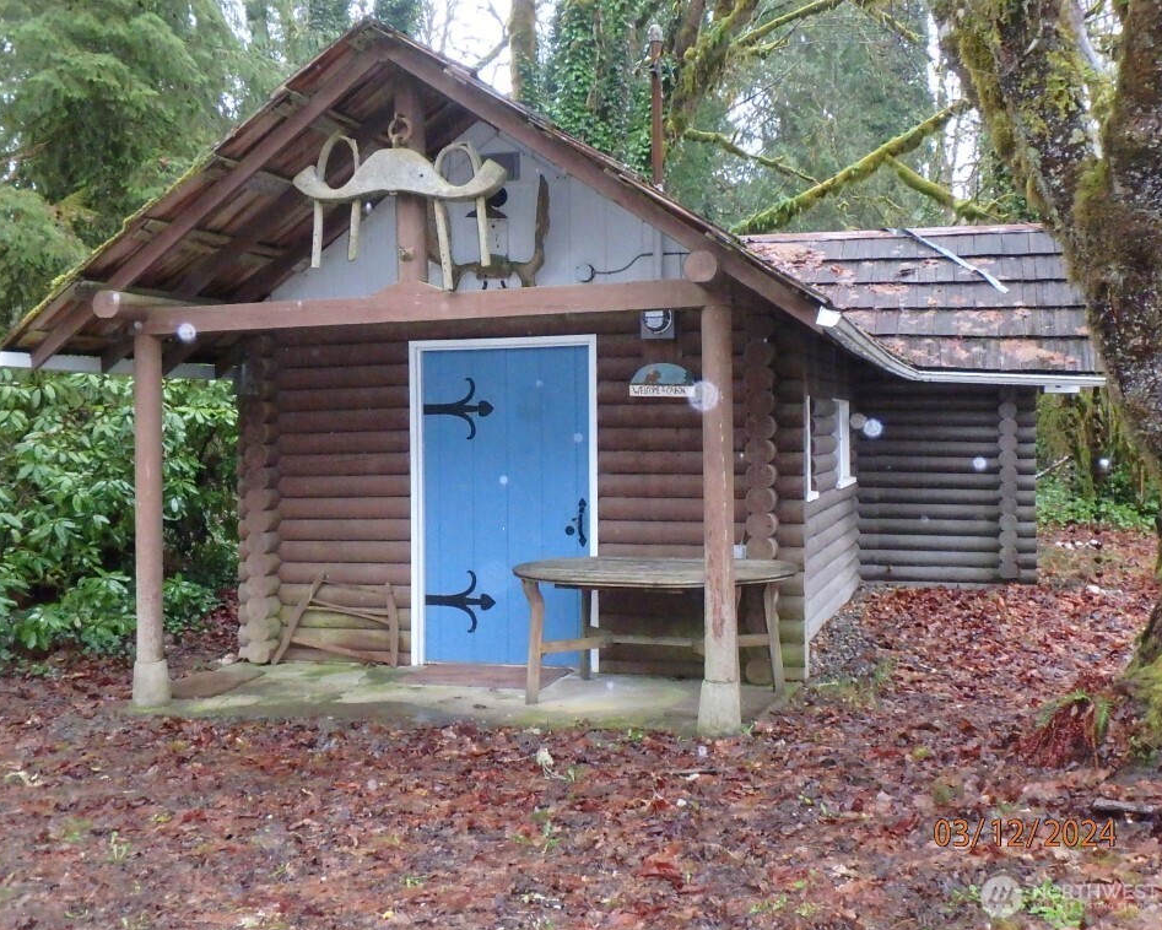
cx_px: 564
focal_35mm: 38
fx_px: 1307
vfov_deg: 39.2
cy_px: 461
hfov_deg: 47.9
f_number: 5
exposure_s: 1/40
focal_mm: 6.4
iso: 1250
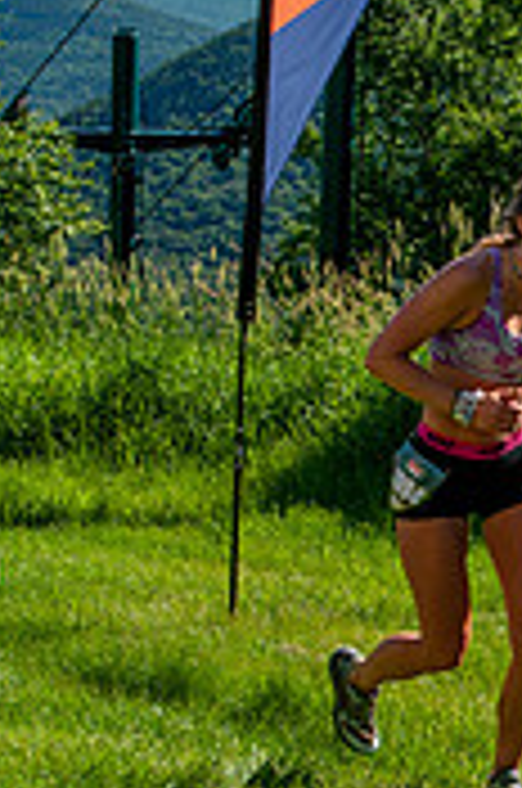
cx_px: 655
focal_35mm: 131
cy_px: 635
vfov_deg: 15.6
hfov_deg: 10.2
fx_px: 2860
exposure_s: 1/250
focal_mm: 34
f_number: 8
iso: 200
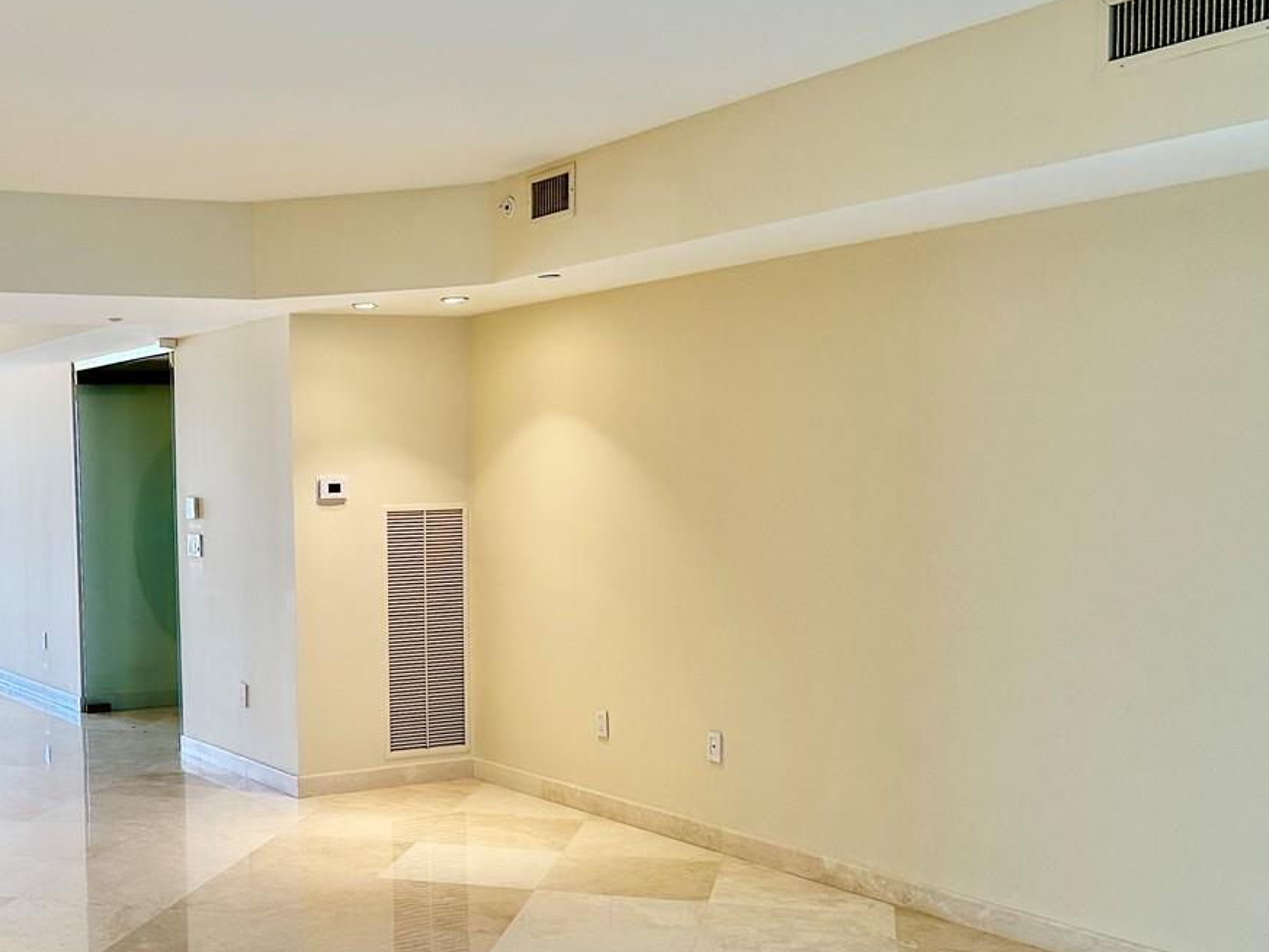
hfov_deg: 41.3
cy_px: 602
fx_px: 1613
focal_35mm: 44
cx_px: 275
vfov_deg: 32.7
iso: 160
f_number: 1.78
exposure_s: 1/120
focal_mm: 6.86
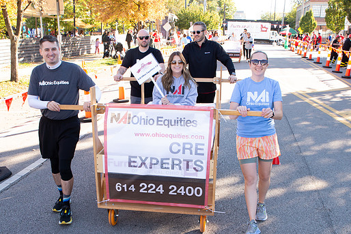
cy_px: 168
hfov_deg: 49.5
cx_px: 161
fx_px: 380
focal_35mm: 39
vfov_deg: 33.7
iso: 800
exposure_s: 1/200
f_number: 7.1
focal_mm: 24
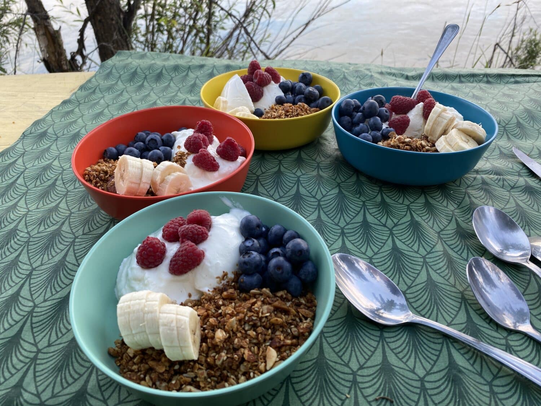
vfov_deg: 53.1
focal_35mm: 26
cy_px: 203
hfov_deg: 67.3
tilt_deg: -41.7
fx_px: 406
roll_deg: +1.5
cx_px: 270
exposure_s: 1/122
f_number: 1.8
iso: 40
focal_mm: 4.25
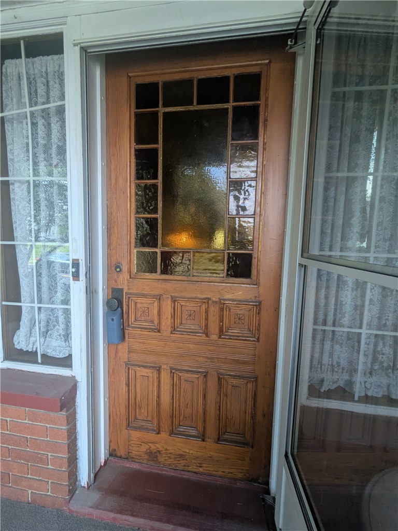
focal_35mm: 16
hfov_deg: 78.1
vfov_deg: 94.5
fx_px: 245
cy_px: 266
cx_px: 199
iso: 107
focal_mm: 2.35
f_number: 2.2
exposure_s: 1/120
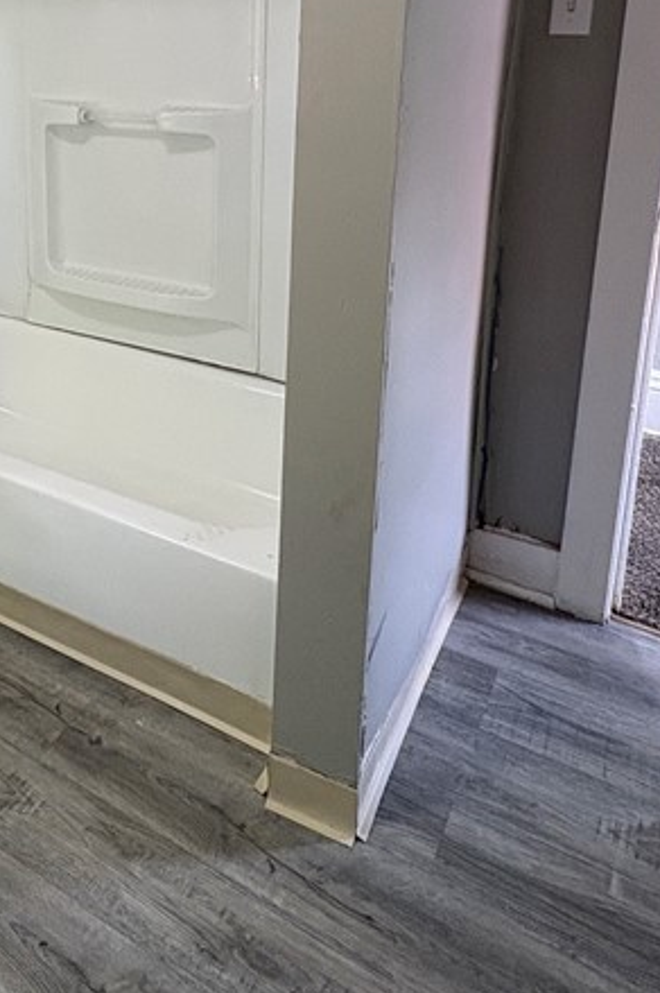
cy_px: 190
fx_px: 936
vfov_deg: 52.1
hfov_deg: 35.1
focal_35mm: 34
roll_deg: +2.4
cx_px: -5
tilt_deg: -13.7
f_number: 2.2
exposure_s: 1/60
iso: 200
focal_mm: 2.22
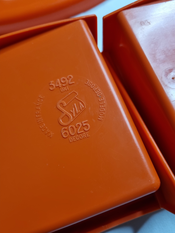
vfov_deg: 67.3
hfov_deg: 53.1
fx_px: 175
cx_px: 88
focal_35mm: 26
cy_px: 116
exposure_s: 1/100
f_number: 1.8
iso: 160
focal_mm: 5.4
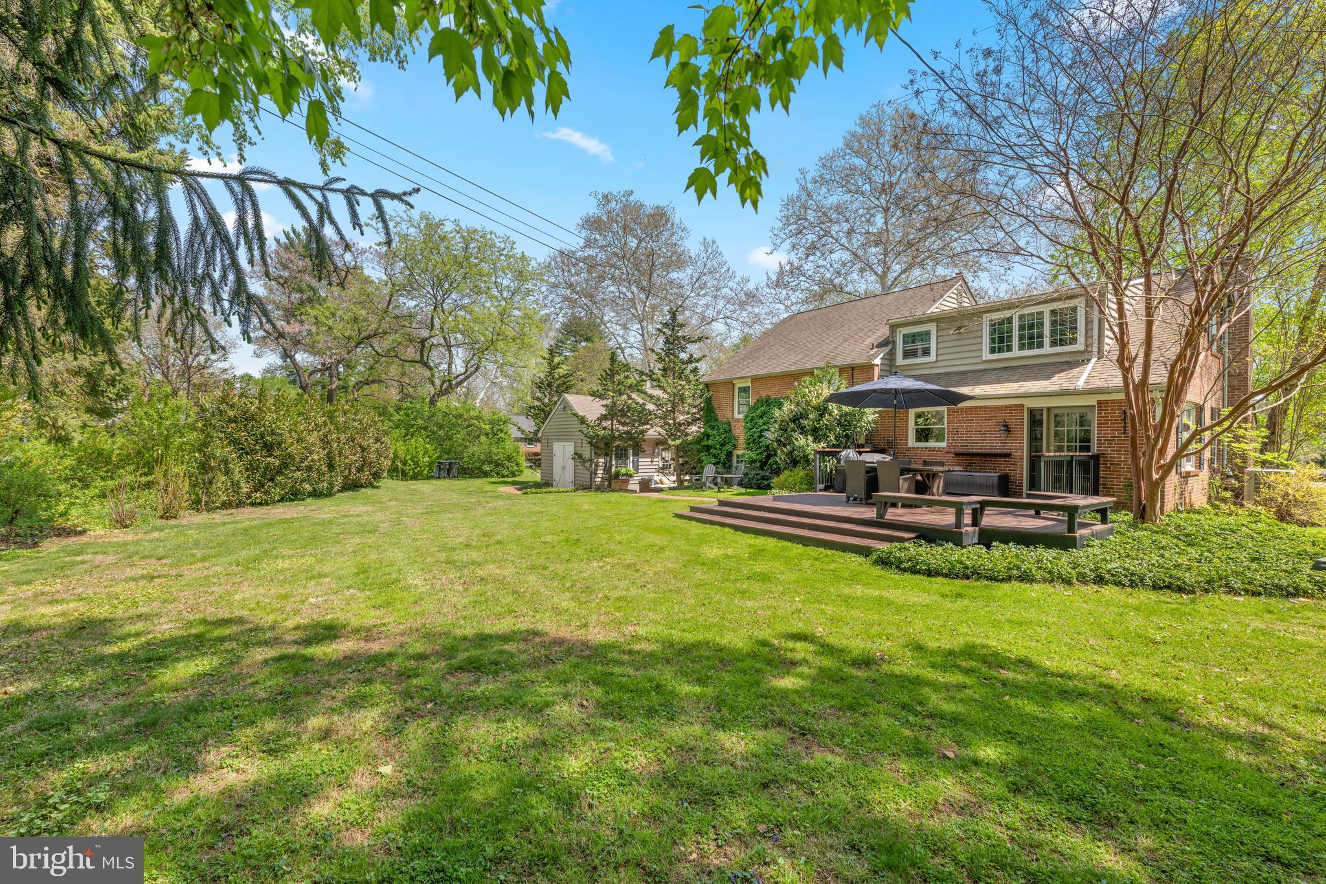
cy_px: 442
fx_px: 552
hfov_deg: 100.4
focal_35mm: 15
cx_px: 663
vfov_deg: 77.3
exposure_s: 1/160
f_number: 9
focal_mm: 15
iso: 400
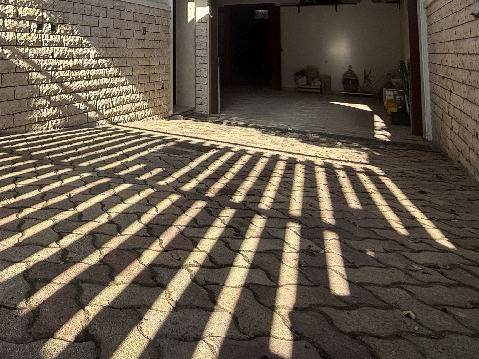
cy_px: 13
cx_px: 70
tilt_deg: +5.0
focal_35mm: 31
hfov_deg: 52.9
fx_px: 429
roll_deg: -1.1
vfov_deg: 40.6
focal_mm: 2.22
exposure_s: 1/527
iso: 50
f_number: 2.2
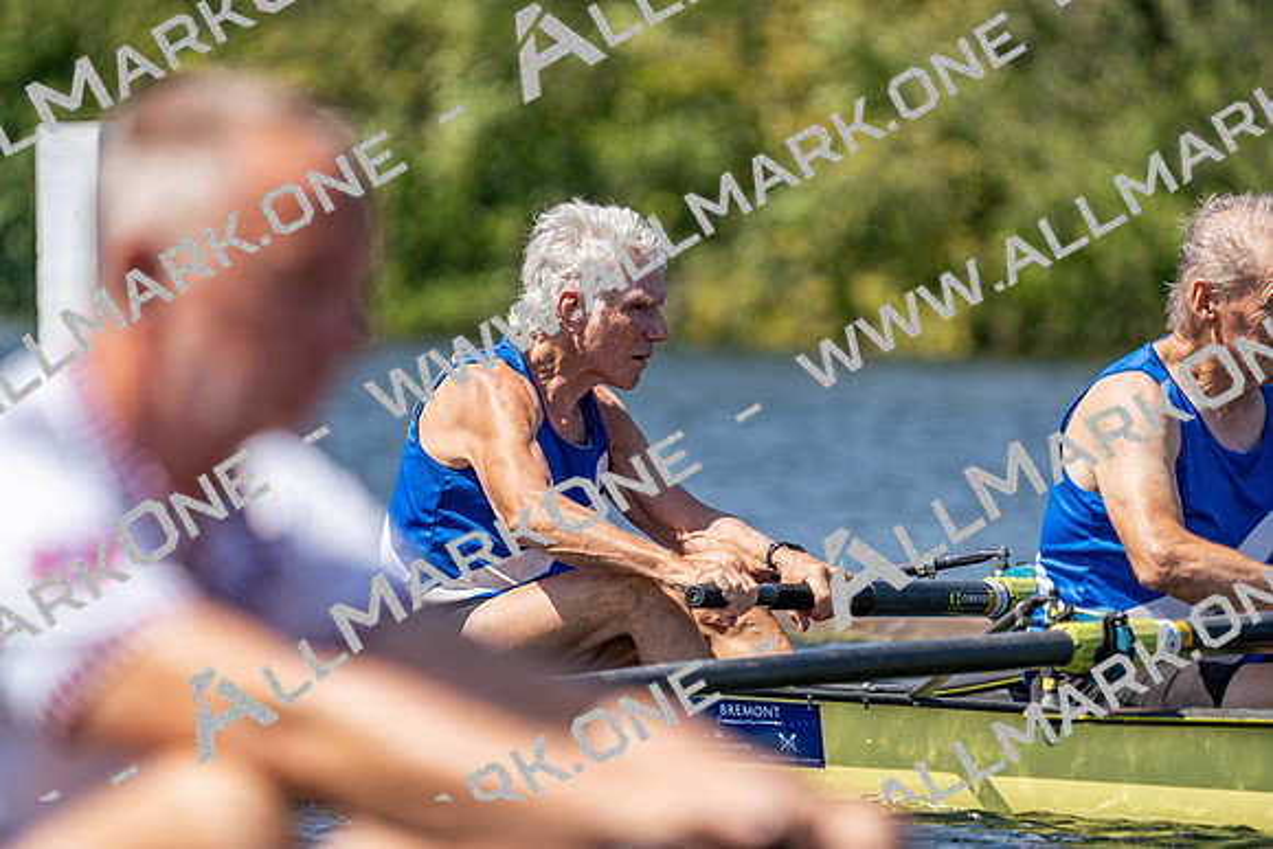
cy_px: 424
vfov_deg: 3.0
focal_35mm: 463
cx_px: 636
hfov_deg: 4.5
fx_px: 16375
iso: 320
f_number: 6.3
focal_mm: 463
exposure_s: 1/2000
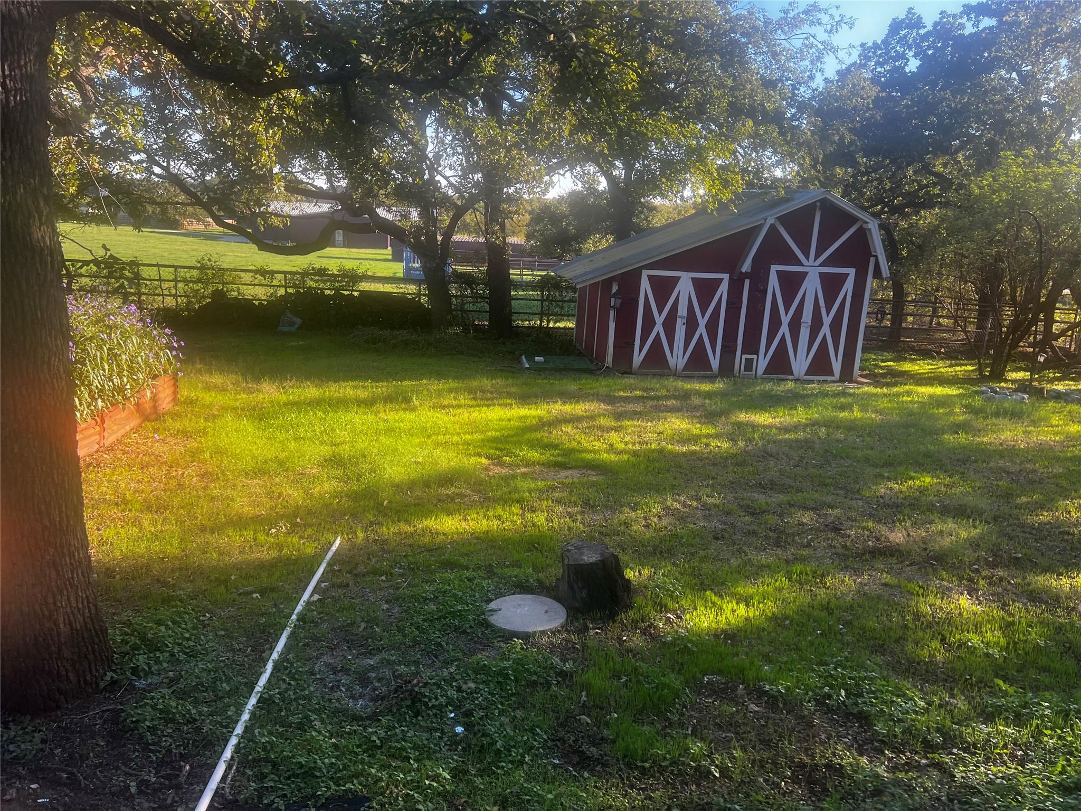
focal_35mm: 26
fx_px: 812
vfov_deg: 53.1
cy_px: 406
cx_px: 540
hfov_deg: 67.3
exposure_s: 1/365
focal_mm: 5.7
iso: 50
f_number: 1.5
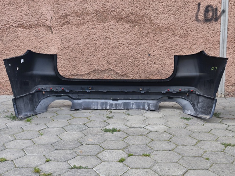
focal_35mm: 46
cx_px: 118
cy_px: 88
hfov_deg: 41.2
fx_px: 312
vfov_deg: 31.5
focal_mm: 6.57
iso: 50
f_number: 1.6
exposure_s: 1/444
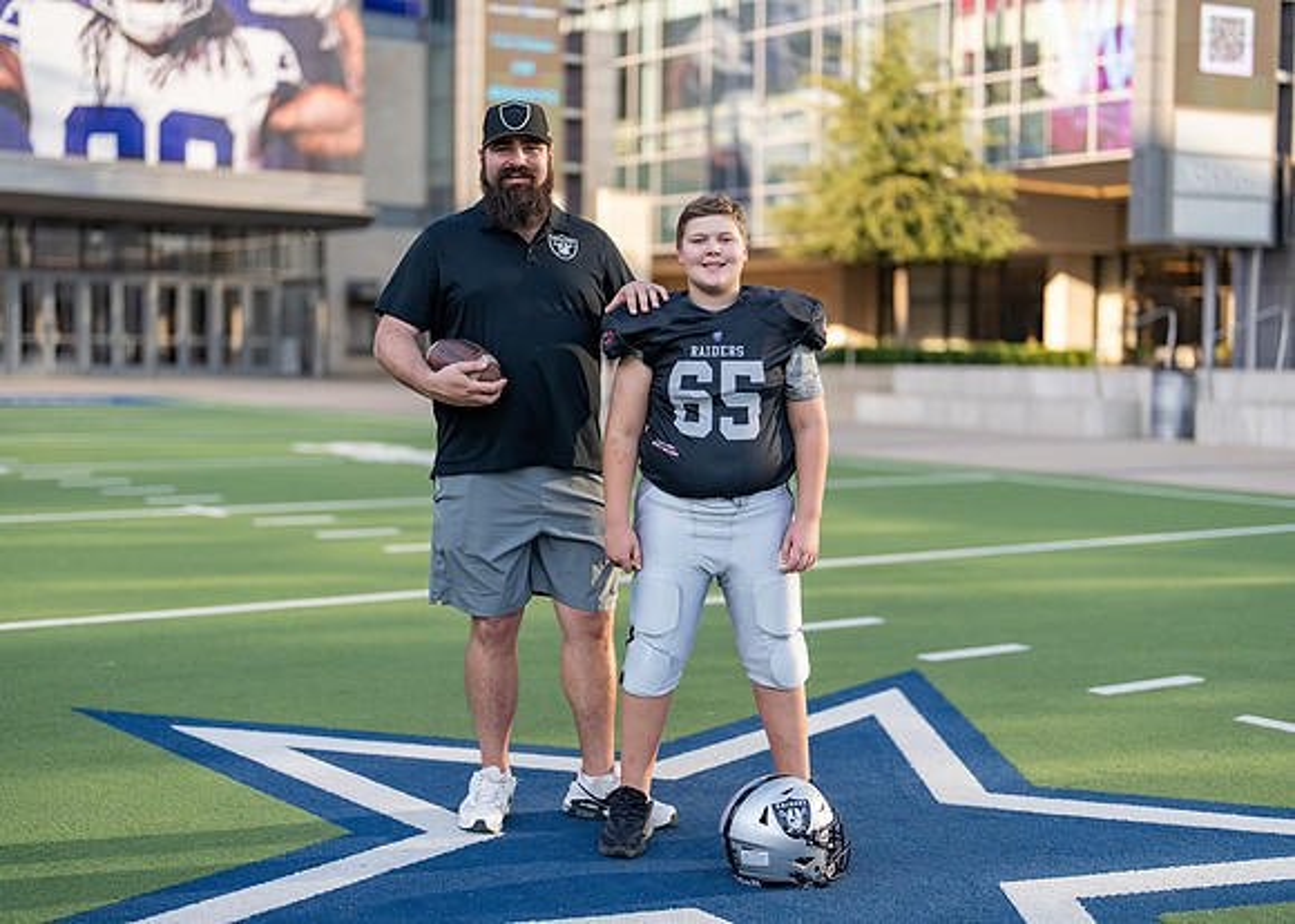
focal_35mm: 52
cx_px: 648
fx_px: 1926
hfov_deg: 37.2
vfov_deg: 27.0
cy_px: 462
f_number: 1.2
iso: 100
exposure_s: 1/2500
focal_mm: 50
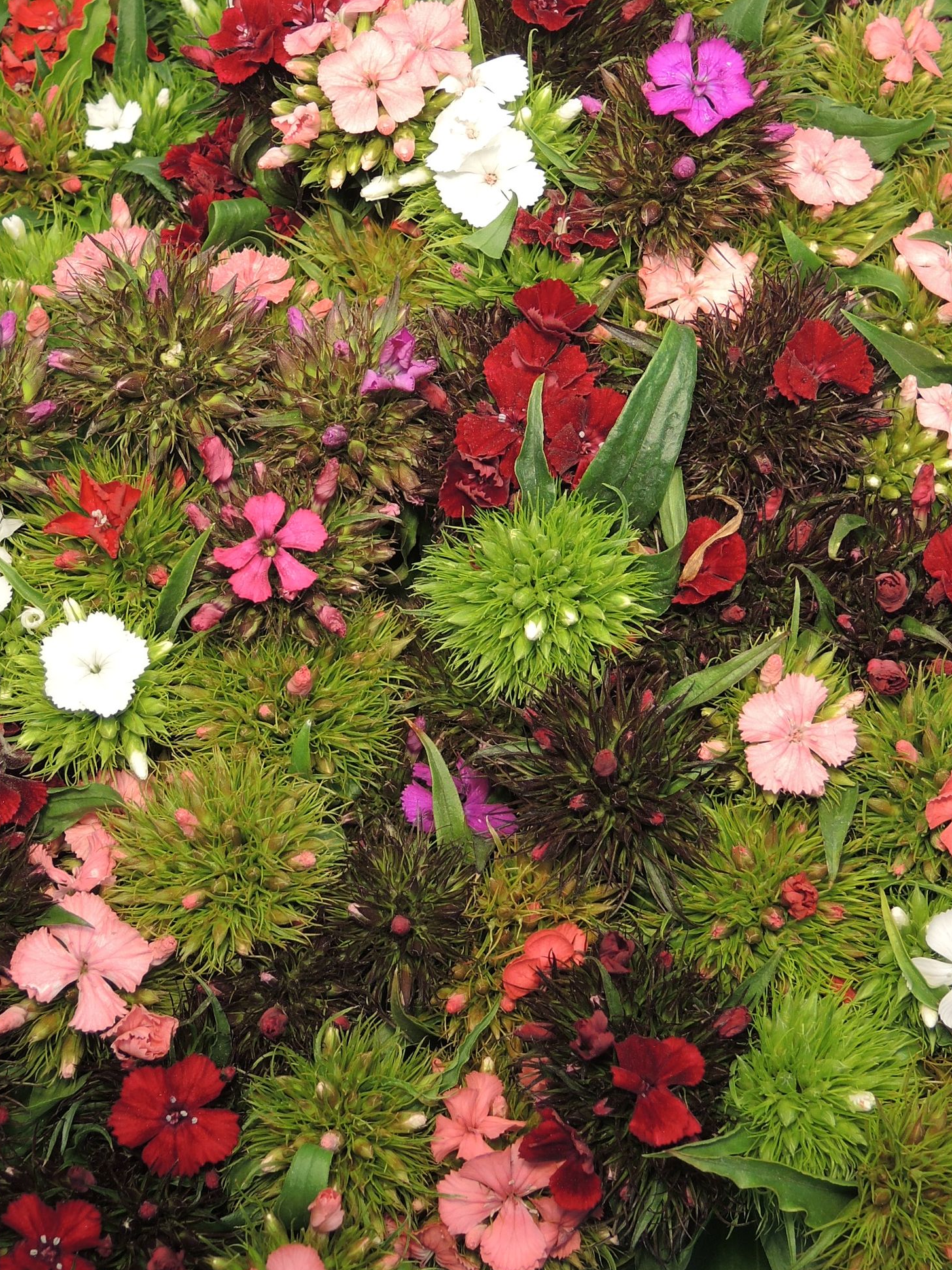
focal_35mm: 34
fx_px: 1247
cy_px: 642
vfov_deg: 54.0
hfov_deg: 41.8
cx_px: 485
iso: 80
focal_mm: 7
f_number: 2
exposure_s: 1/400
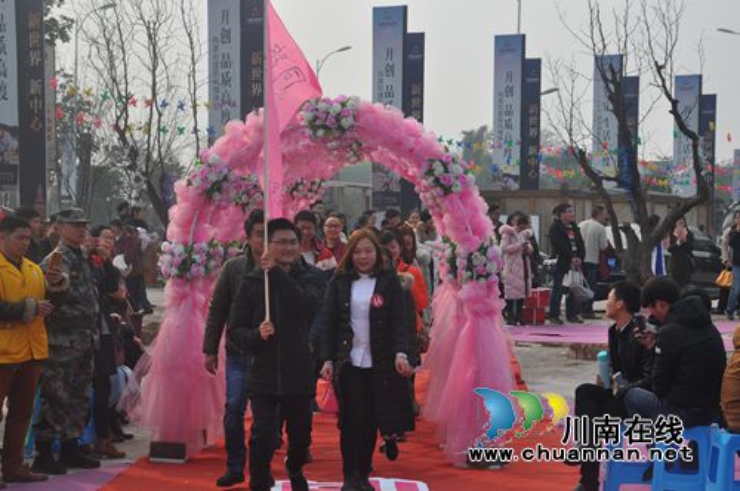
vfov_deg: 13.8
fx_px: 2032
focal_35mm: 99
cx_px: 370
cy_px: 246
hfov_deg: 20.6
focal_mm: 66
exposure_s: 1/400
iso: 200
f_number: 10
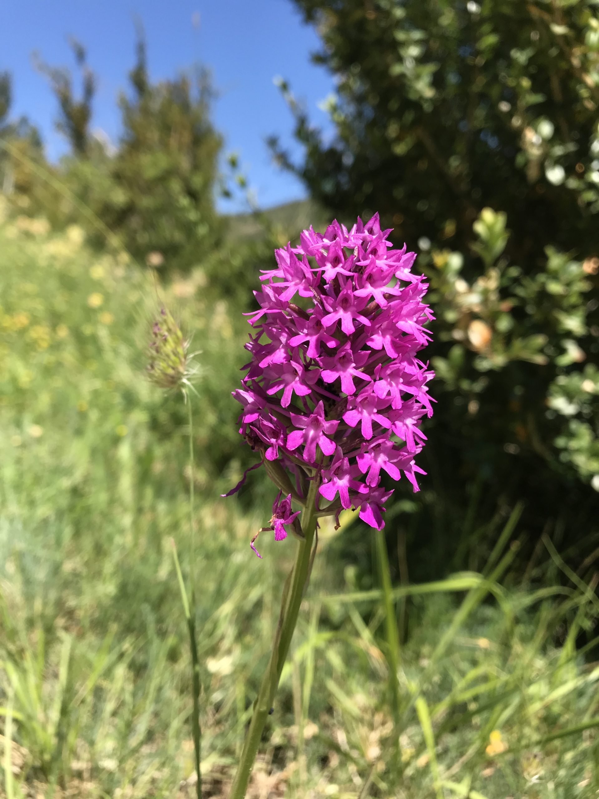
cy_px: 400
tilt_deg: -3.3
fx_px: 646
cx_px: 300
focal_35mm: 28
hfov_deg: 49.7
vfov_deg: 63.4
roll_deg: -2.3
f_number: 1.8
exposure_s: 1/1041
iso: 20
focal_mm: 3.99
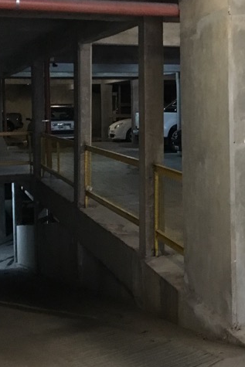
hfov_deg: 20.8
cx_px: 183
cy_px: 134
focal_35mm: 65
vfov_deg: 30.8
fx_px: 663
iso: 500
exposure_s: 1/17
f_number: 2.2
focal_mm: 4.15
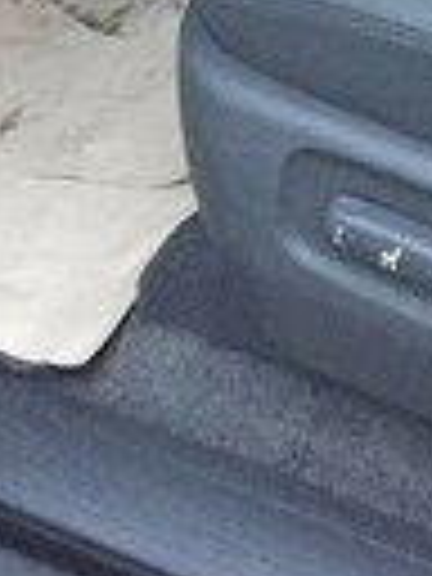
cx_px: 360
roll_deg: +2.8
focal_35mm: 112
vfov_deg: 15.0
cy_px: -490
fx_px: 1864
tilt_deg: -20.7
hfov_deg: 13.1
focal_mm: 4.15
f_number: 2.2
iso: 400
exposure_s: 1/17
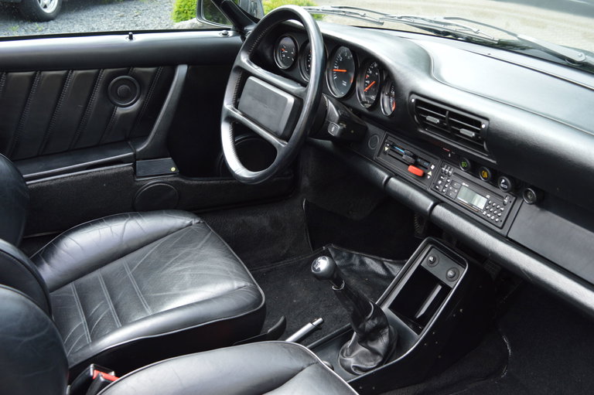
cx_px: 297
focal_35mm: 36
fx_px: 594
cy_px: 198
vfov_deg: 36.8
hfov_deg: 53.2
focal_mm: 24
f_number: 5.6
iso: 280
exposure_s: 1/125
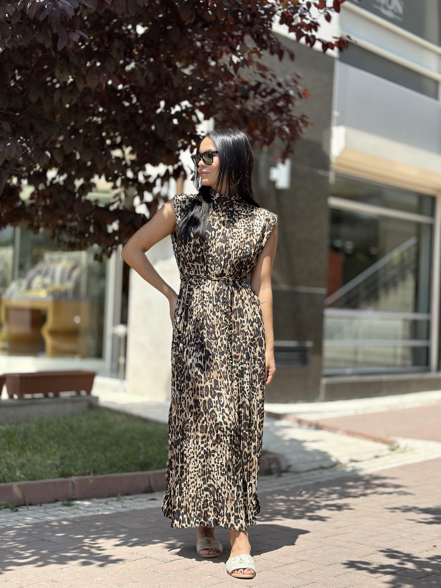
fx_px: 815
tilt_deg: +0.4
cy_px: 294
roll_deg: -2.4
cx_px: 220
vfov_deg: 39.7
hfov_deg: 30.3
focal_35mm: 48
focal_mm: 6.86
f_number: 1.78
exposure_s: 1/2252
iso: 80
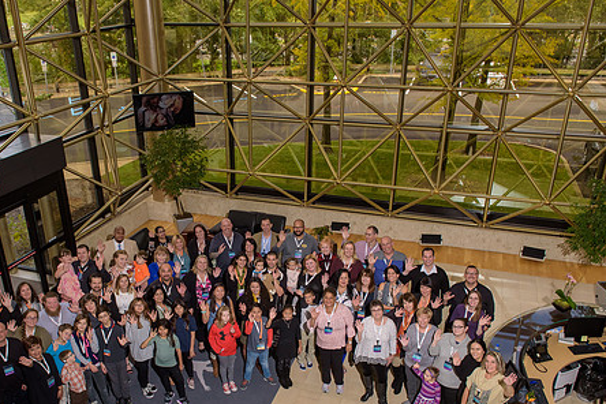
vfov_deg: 38.6
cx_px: 248
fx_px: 572
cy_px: 260
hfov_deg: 55.5
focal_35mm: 34
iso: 1000
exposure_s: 1/125
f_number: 8
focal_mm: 26
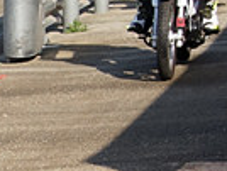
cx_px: -147
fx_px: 1977
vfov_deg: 4.9
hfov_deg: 6.5
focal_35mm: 301
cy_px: 226
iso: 400
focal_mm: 35
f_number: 8
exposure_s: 1/1000
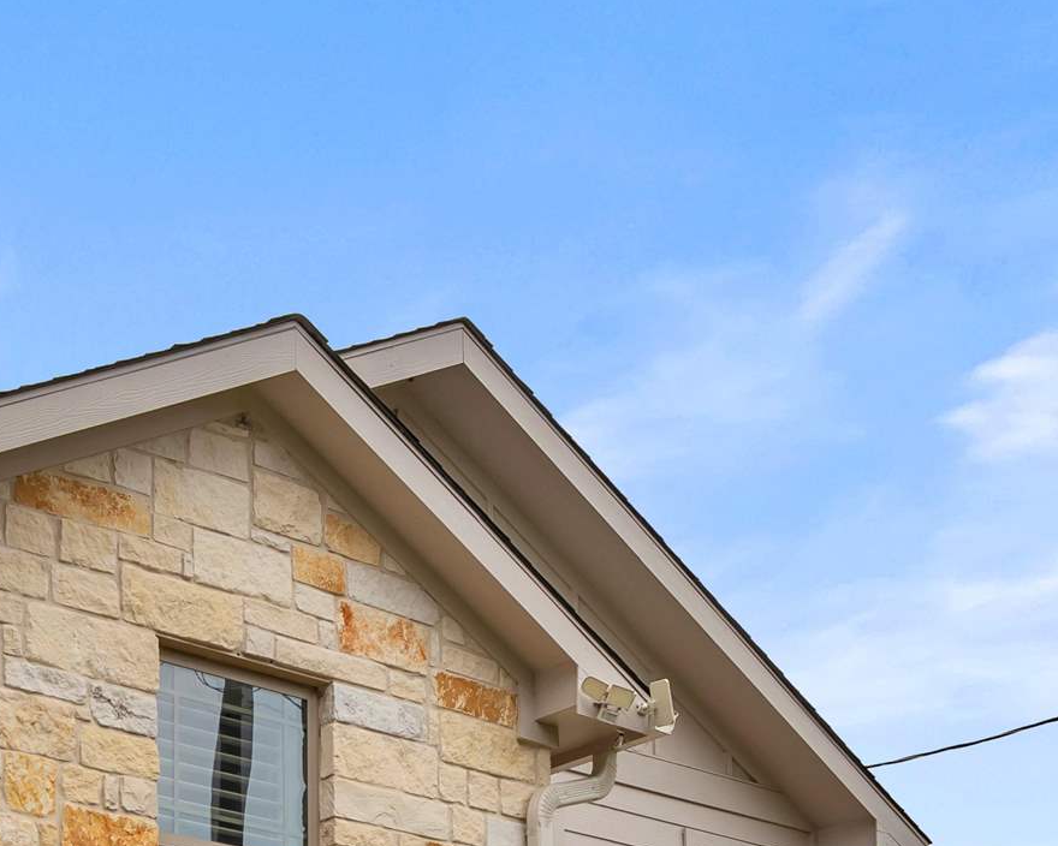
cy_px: 1130
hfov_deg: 29.1
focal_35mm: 61
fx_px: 1919
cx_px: 40
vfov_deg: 22.1
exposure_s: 1/100
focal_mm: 18.7
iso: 100
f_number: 9
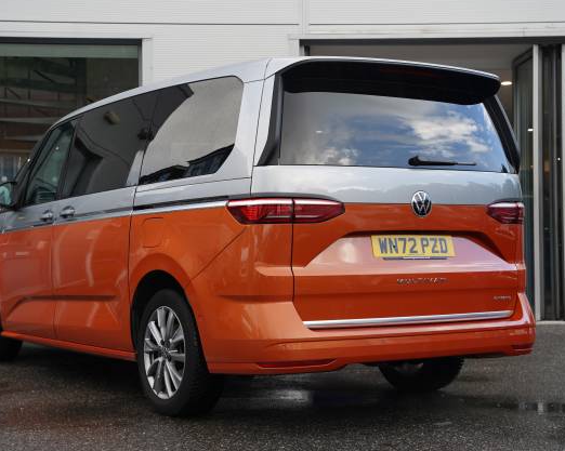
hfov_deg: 30.9
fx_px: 1021
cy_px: 223
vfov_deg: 24.9
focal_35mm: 61
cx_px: 259
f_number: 4
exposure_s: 1/80
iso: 100
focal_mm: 53.1
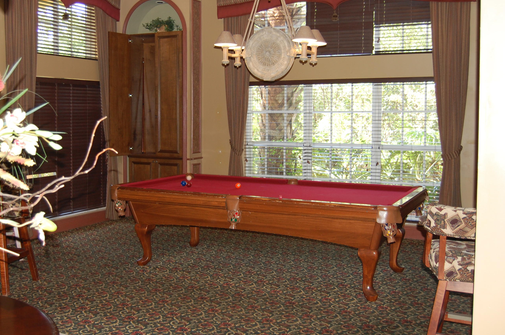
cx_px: 216
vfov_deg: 31.8
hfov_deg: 46.3
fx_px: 589
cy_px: 142
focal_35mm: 42
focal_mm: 24
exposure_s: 1/60
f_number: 4
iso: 400
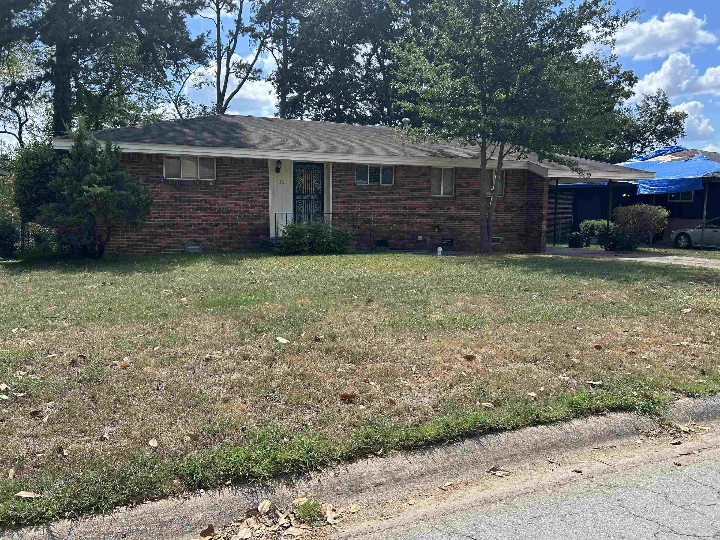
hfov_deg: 67.3
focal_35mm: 26
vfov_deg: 53.1
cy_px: 270
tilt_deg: -2.9
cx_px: 360
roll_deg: -1.4
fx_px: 541
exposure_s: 1/2123
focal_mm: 5.7
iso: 50
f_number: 1.5
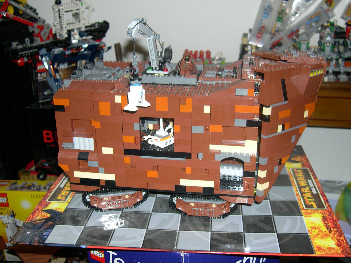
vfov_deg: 36.8
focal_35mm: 39
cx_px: 176
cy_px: 129
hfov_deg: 47.9
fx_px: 395
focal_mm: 8
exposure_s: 1/60
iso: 100
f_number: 2.8
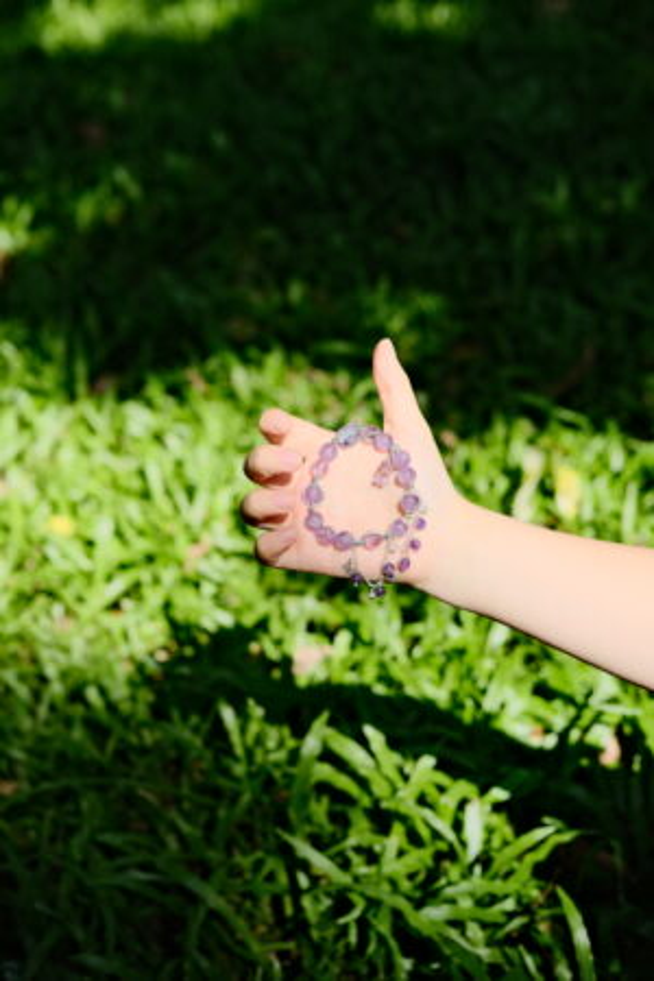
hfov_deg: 25.5
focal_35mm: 53
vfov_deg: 37.5
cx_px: 327
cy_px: 490
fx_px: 1444
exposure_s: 1/1000
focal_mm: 35
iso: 250
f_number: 3.2
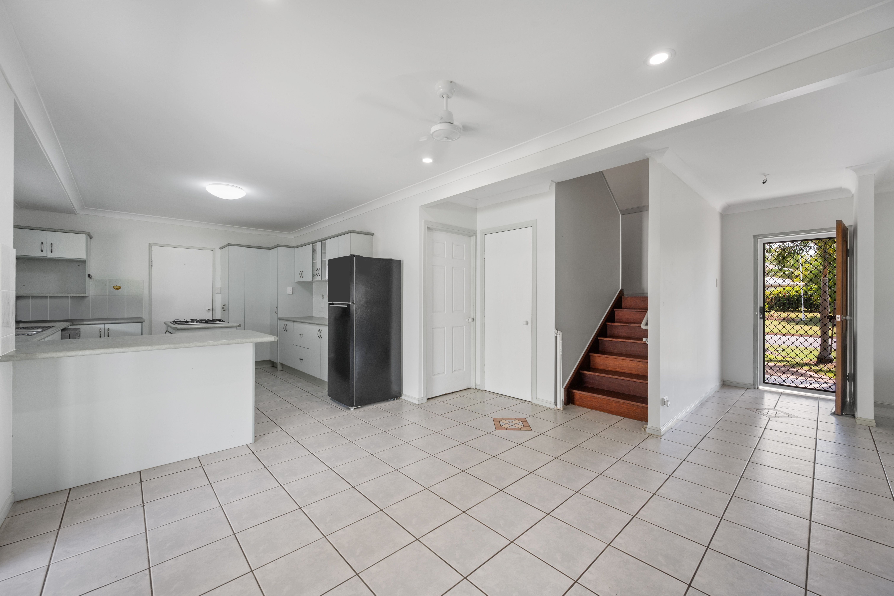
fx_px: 348
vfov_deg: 81.2
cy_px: 298
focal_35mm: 14
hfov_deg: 104.3
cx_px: 447
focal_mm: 14
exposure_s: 1/15
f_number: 8
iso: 450
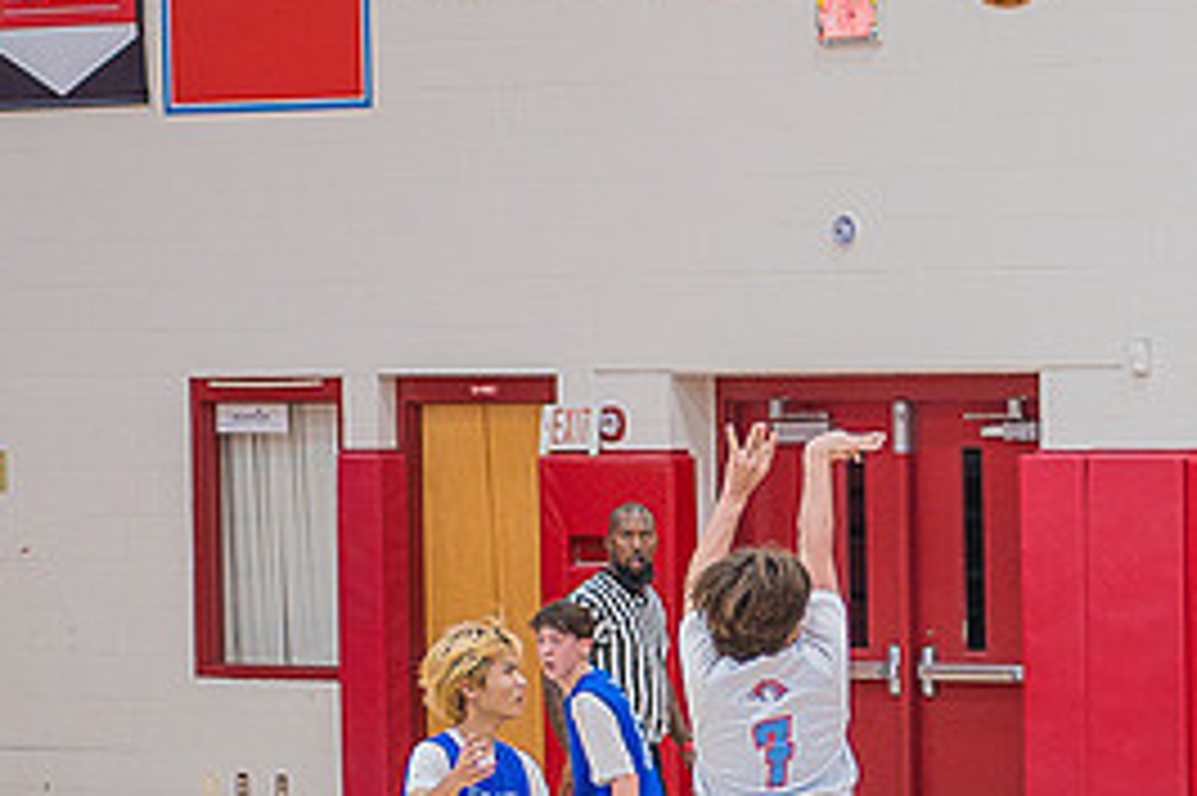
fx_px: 7709
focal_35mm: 232
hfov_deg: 8.9
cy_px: 517
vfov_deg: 5.9
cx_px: 1004
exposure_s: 1/250
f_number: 4.5
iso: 1000
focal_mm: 95
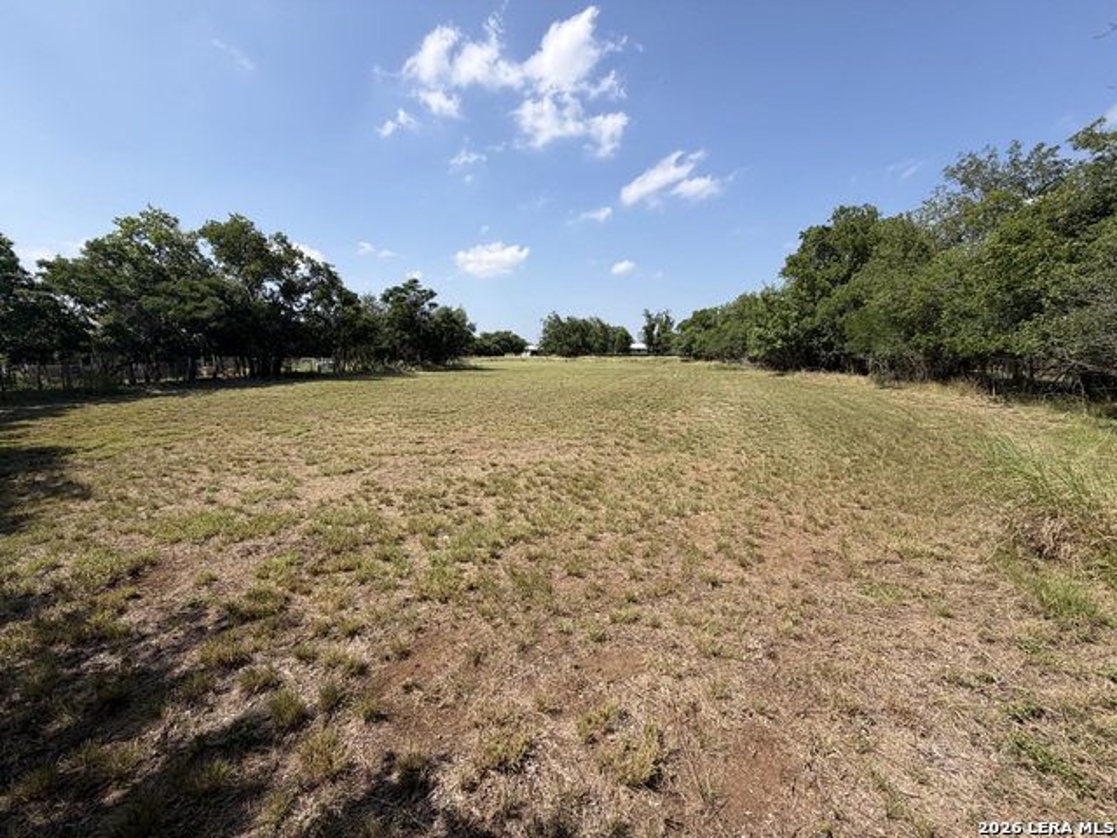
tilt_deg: -7.6
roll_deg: +0.3
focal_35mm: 14
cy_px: 419
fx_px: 452
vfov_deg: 85.7
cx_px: 558
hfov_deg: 102.1
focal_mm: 2.22
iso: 25
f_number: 2.2
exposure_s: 1/770
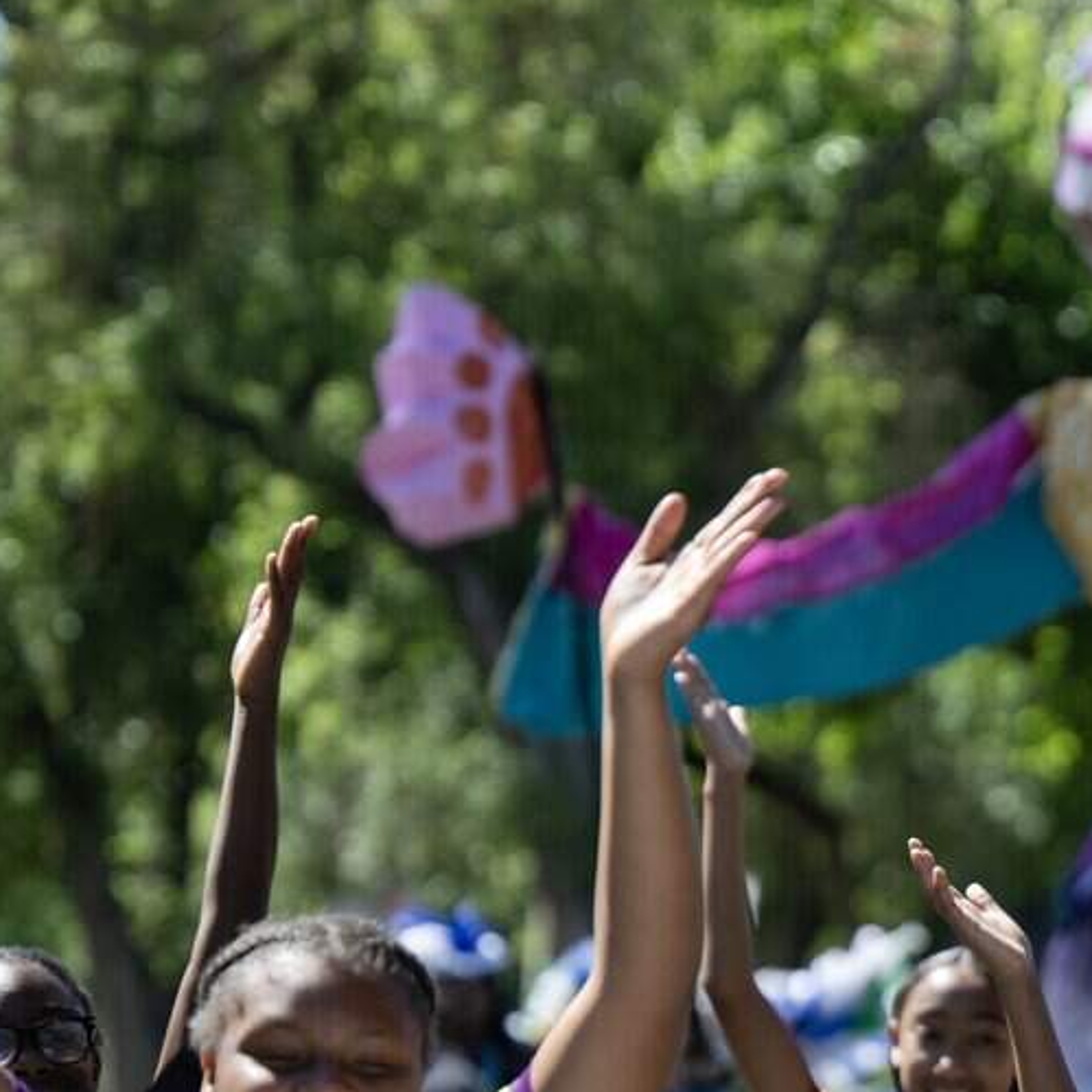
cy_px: 853
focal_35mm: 276
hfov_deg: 6.3
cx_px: 1164
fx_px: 9851
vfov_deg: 6.3
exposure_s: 1/2000
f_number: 4
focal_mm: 135
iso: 400
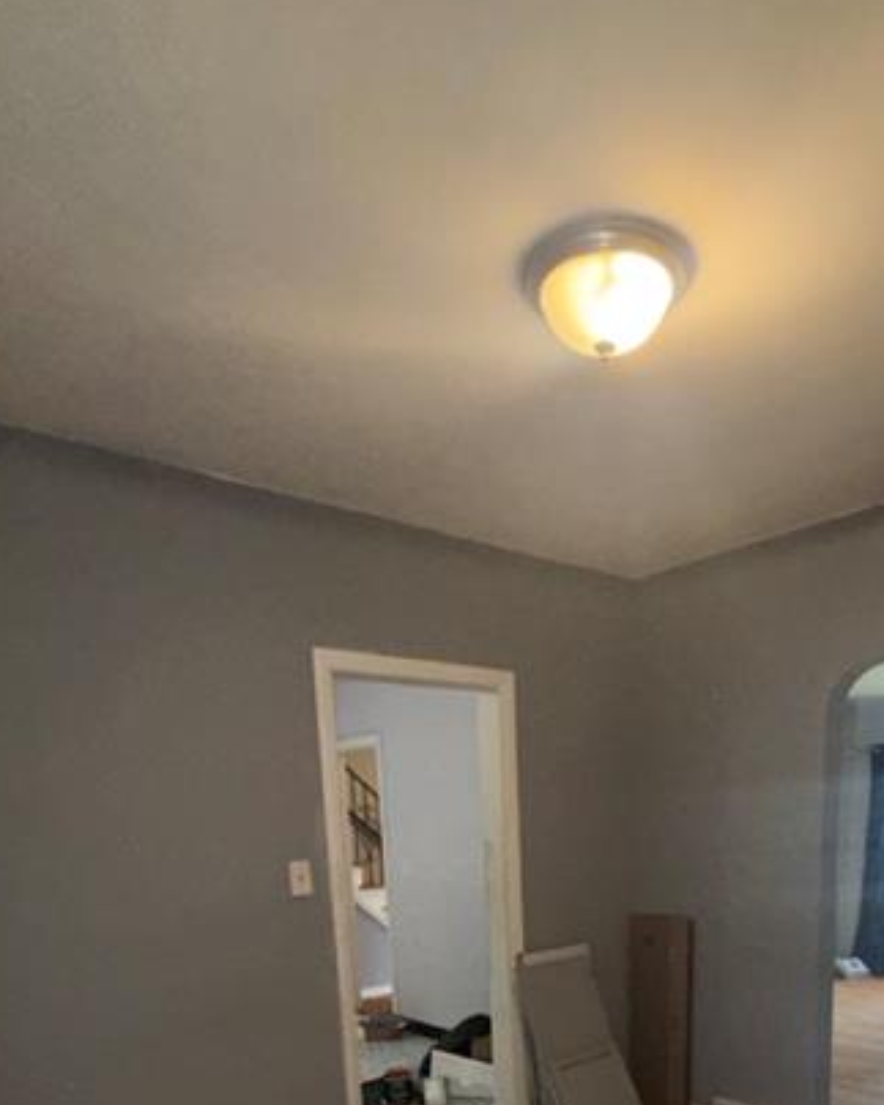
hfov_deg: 54.0
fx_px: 851
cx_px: 577
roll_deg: +1.1
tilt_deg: -11.8
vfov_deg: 57.0
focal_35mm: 26
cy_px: 990
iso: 320
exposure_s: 1/60
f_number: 2.2
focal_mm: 2.22
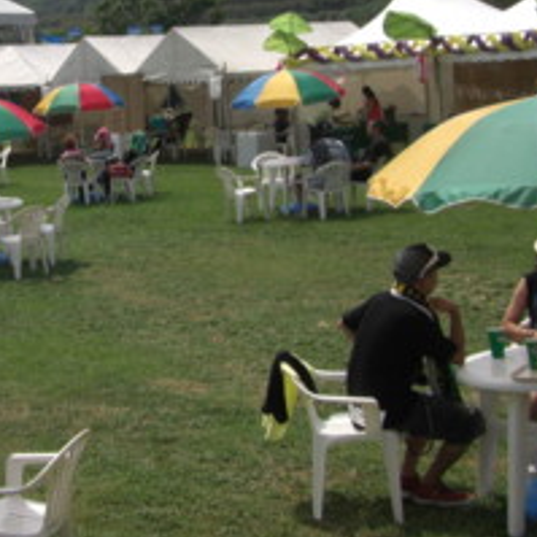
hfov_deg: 22.3
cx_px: 62
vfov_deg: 22.6
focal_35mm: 76
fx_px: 1334
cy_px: 151
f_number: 4.6
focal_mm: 6.3
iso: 64
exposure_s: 1/640
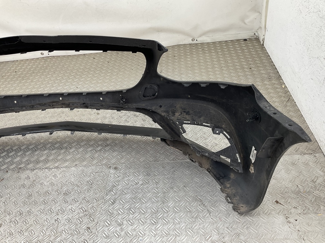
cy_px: 122
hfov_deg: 61.7
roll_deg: +7.9
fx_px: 272
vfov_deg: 48.2
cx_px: 162
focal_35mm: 29
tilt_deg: -39.6
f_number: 1.8
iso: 32
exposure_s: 1/100
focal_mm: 3
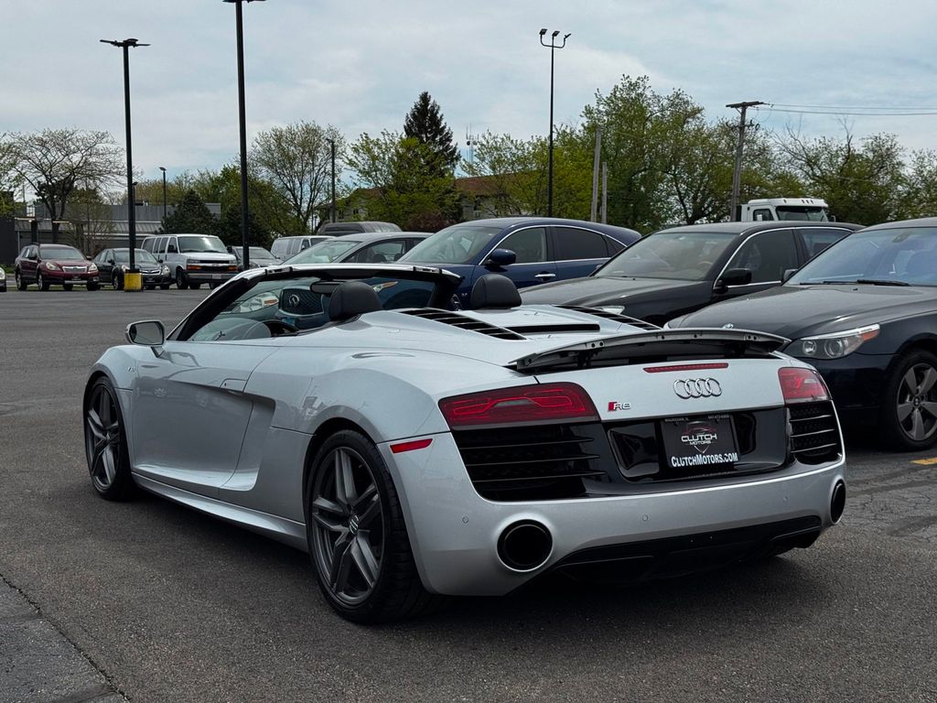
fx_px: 1299
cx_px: 468
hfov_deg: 39.7
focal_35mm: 48
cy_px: 352
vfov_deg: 30.3
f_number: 1.78
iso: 64
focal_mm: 6.76
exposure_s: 1/6410
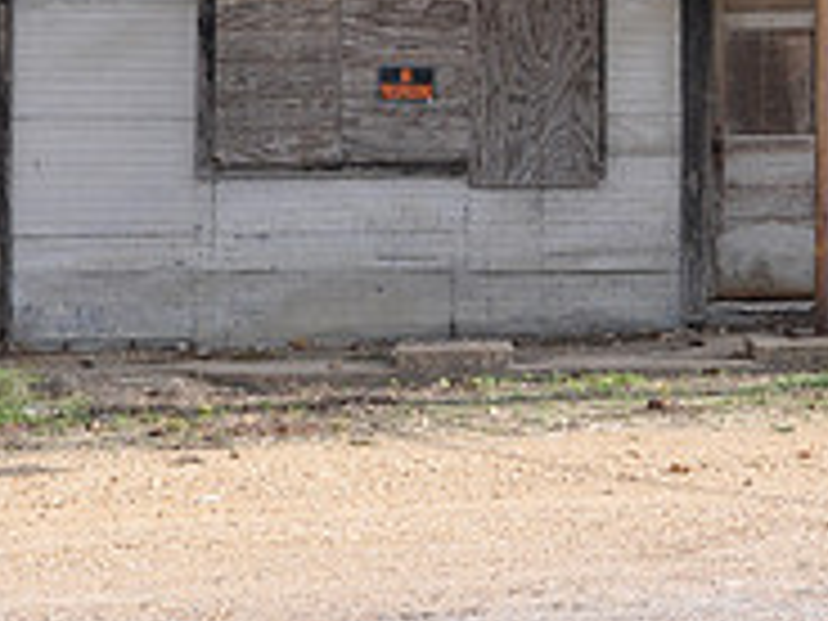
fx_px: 3468
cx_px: 819
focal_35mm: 145
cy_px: -133
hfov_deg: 13.4
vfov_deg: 10.1
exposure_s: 1/250
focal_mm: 32
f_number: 7.1
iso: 200
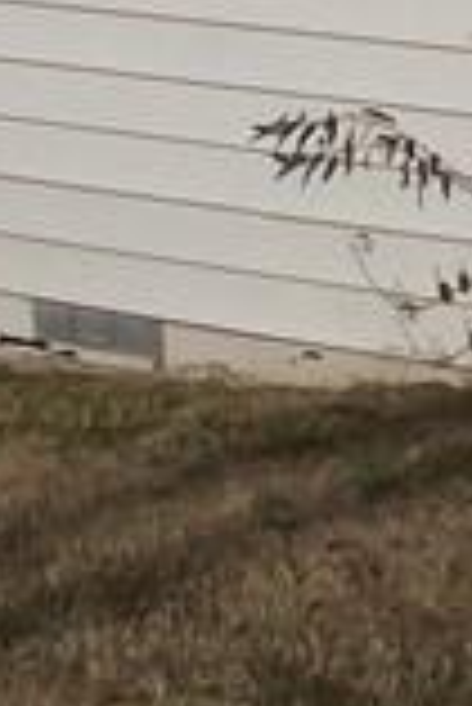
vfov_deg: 9.1
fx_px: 4258
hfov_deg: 5.9
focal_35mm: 217
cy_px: -472
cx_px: 1340
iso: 80
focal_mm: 5.7
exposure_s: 1/1250
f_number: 5.5
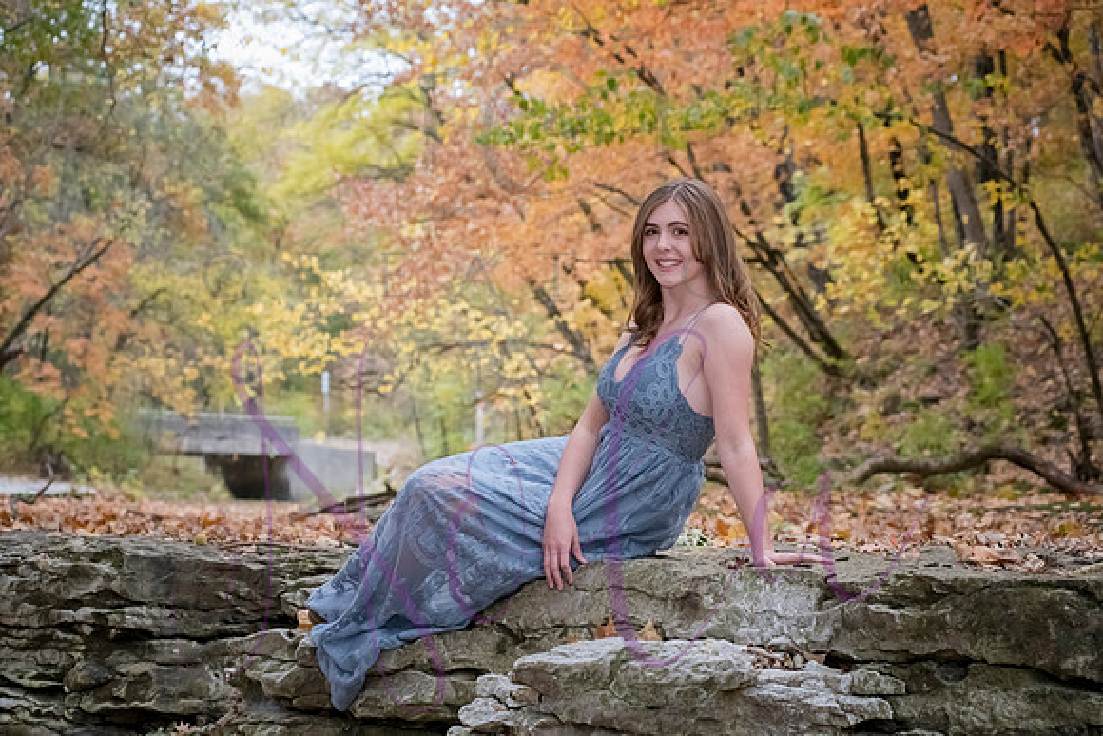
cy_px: 368
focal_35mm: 80
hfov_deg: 25.4
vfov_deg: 17.1
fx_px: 2452
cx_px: 552
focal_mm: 80
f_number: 6.3
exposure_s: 1/200
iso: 2000
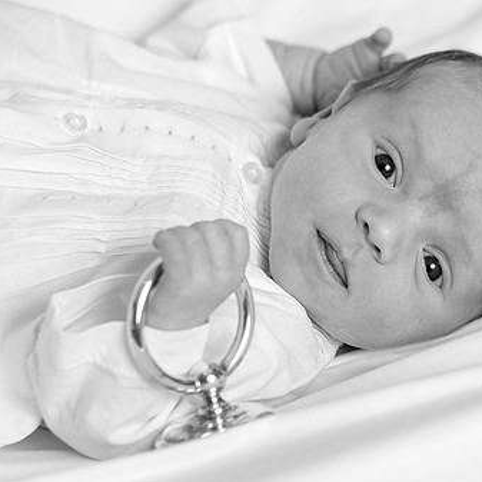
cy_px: 338
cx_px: 341
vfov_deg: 4.8
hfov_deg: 4.8
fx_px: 5734
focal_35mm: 364
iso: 125
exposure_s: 1/160
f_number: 5.6
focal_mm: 200
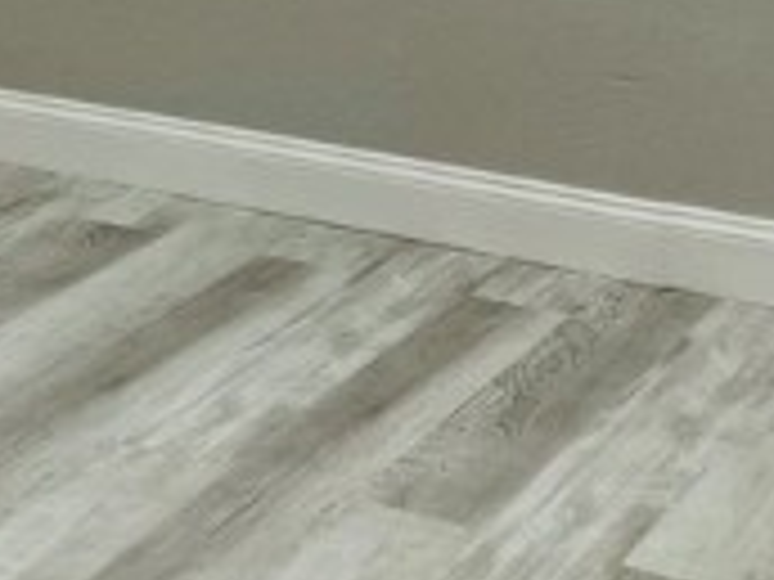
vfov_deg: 12.3
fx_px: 2594
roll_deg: +0.4
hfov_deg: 16.9
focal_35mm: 116
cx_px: 198
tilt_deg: -9.7
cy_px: -247
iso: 32
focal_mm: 4.2
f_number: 1.6
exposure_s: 1/208
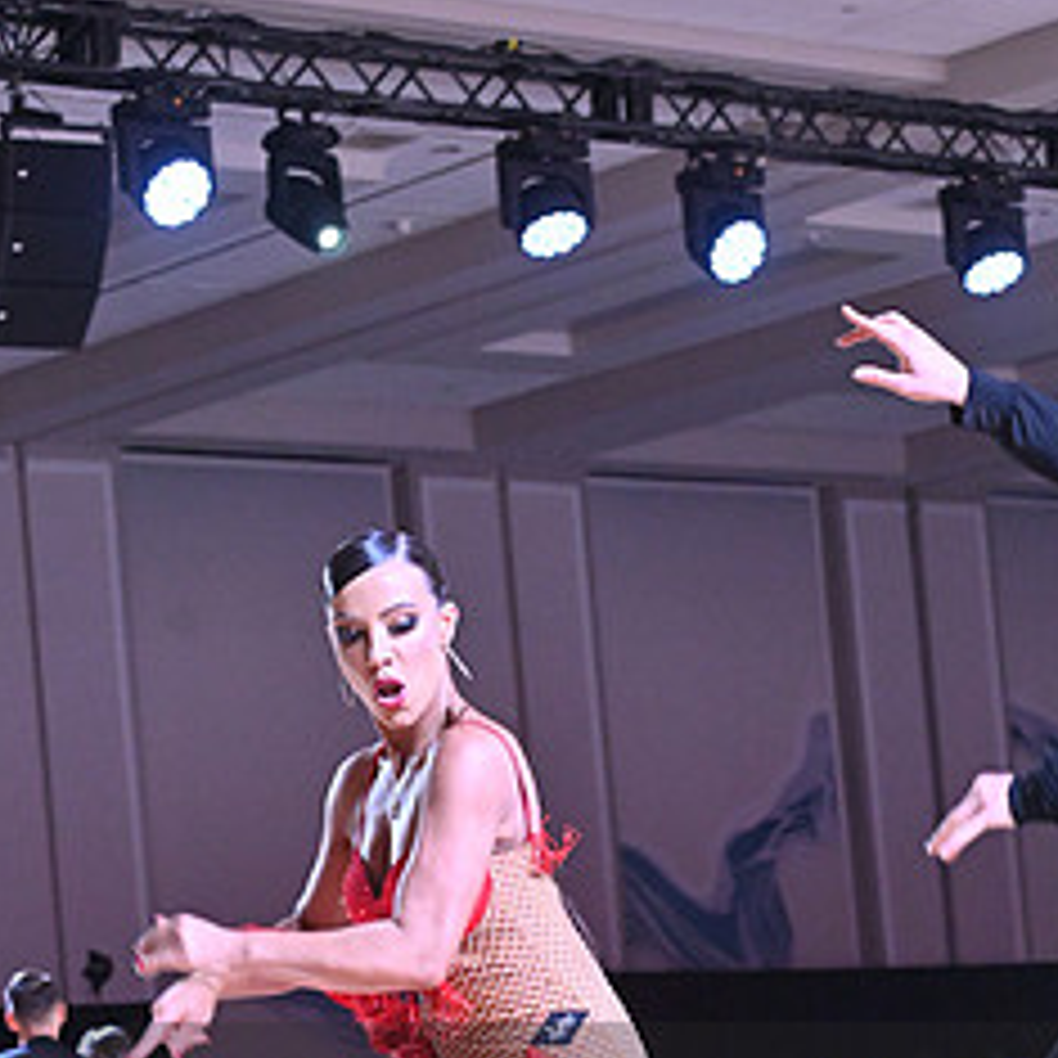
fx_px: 5083
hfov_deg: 11.9
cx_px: 705
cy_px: 1175
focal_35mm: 147
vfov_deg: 11.7
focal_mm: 70
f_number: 5.6
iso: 4000
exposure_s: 1/400
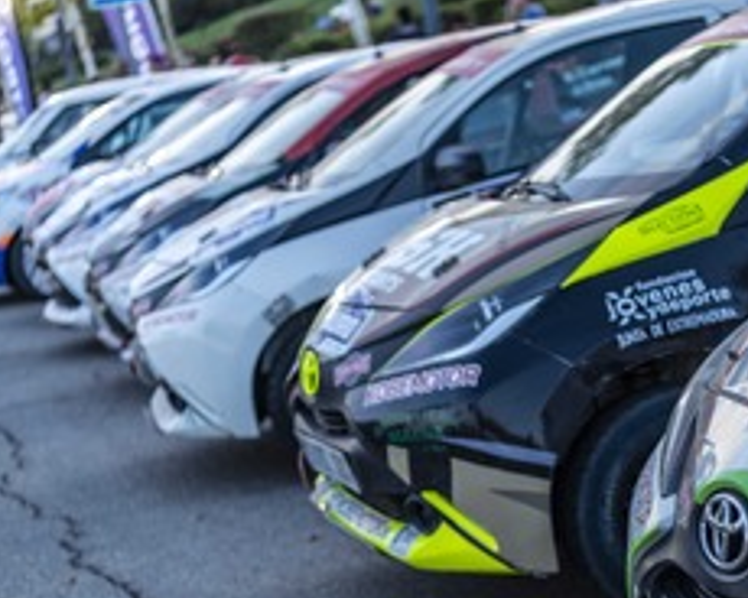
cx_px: 667
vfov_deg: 14.2
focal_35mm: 108
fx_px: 2391
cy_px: 445
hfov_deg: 17.5
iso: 800
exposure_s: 1/100
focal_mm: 62
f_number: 2.8
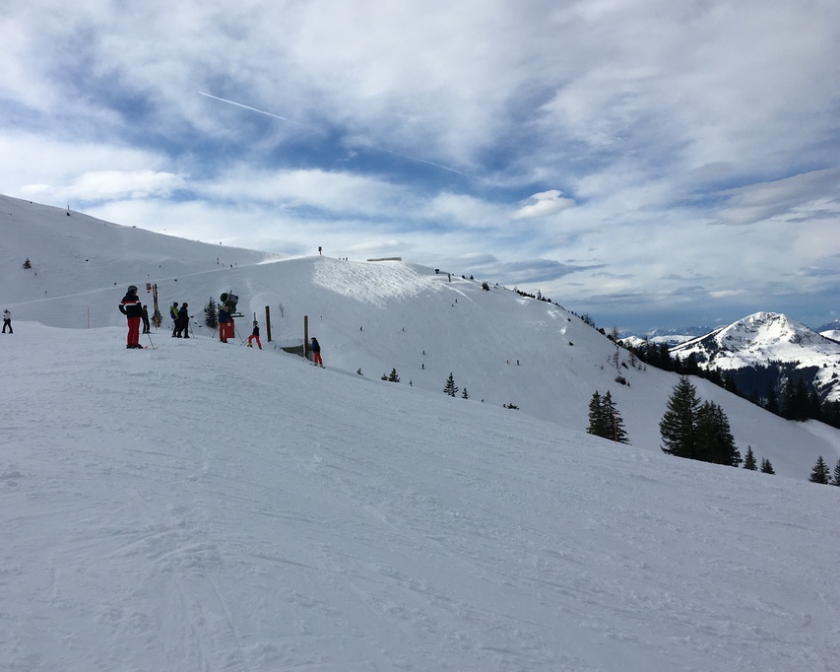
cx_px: 358
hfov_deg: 52.7
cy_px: 334
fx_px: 845
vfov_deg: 43.3
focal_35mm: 34
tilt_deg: +2.7
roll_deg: +4.3
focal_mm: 4.15
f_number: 2.2
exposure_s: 1/3497
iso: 25
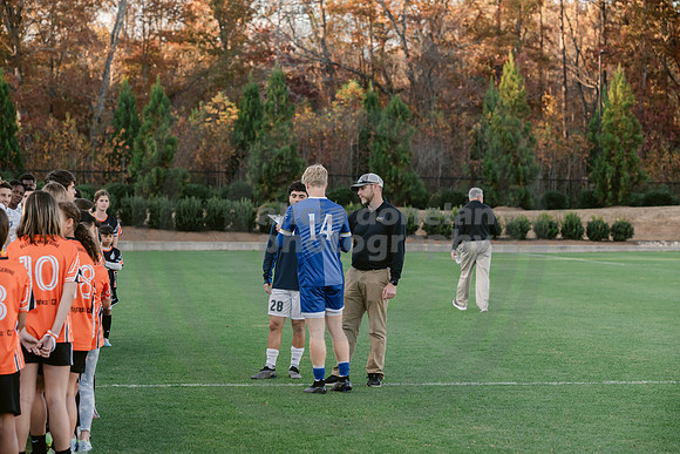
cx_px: 340
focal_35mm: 110
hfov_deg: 18.6
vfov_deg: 12.5
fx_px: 2078
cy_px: 227
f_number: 5
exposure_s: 1/640
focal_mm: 110
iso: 1250
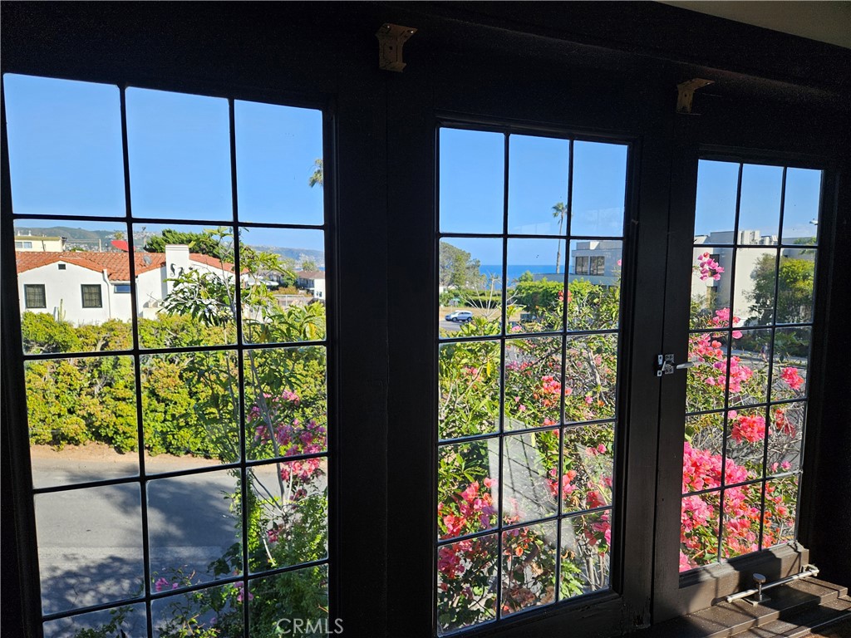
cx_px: 426
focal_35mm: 23
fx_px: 565
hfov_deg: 73.9
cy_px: 319
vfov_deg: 58.9
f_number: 1.8
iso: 25
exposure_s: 1/932
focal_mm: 5.4
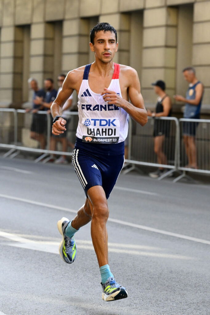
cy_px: 158
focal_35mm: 102
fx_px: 892
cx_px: 105
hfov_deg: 13.4
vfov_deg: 20.0
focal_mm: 102
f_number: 4
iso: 1250
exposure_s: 1/1600
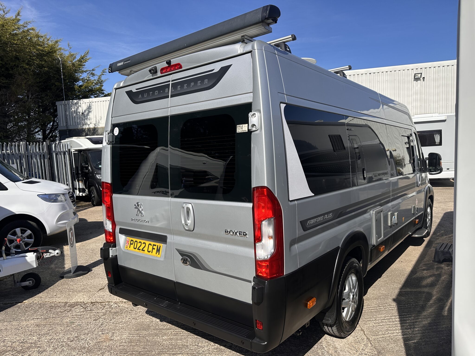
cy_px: 178
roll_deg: +1.9
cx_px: 238
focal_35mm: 24
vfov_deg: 56.8
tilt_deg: -6.2
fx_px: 329
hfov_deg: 71.6
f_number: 1.78
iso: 80
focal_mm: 6.86
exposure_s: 1/4016
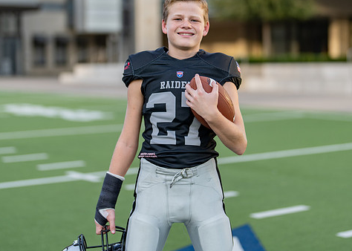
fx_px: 799
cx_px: 197
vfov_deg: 17.8
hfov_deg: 24.8
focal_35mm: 80
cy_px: 73
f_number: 1.2
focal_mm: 50
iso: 100
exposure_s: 1/1600
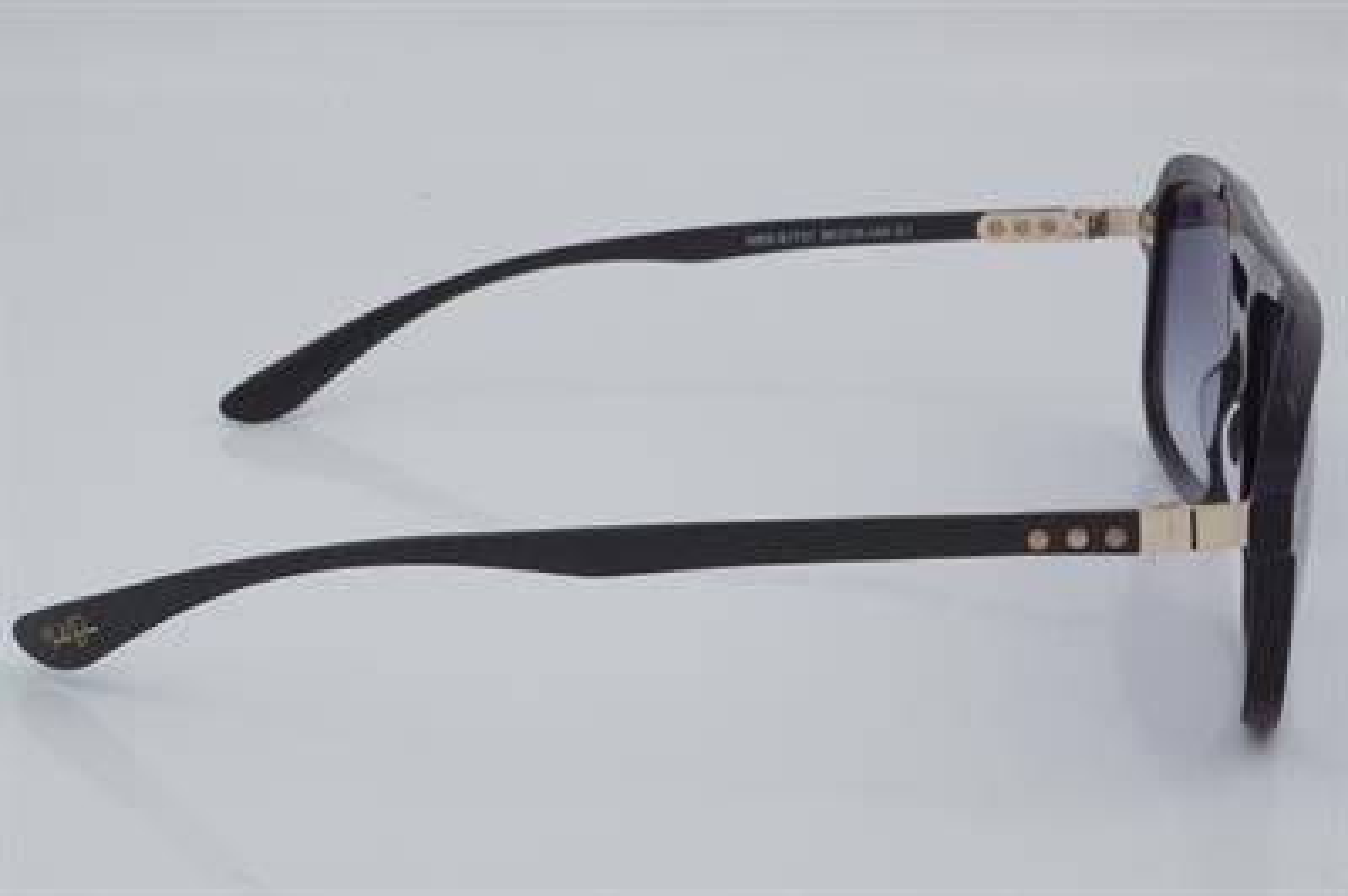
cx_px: 674
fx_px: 2806
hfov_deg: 27.0
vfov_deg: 18.2
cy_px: 448
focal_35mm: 75
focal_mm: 50
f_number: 32
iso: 100
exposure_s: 1/4
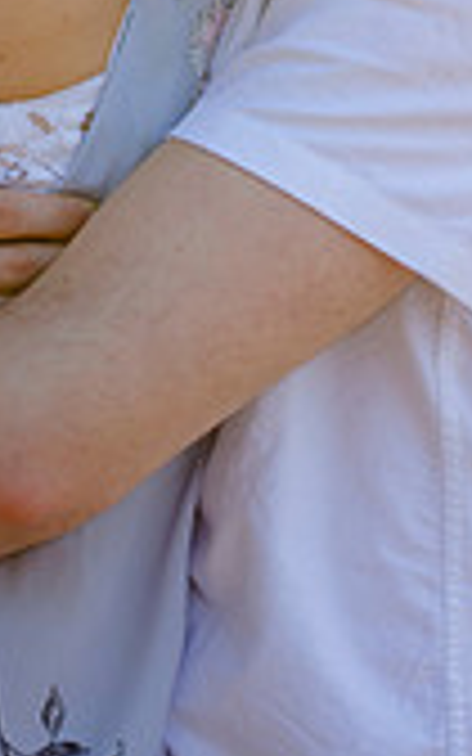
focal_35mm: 205
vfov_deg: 10.1
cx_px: 90
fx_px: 4219
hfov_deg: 6.4
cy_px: -176
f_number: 1.8
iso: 100
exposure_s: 1/250
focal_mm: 50
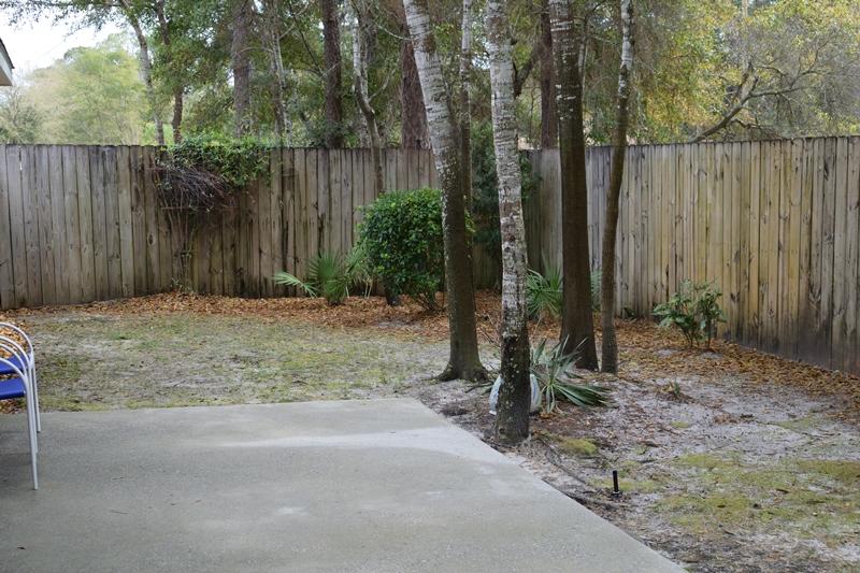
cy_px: 286
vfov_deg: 28.1
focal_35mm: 48
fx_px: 1146
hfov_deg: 41.1
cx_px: 430
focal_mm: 32
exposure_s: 1/250
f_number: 8
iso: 320
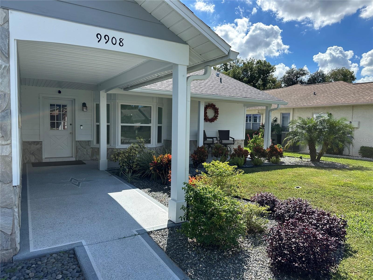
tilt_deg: -3.8
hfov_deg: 71.6
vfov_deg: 56.8
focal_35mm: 24
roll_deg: -1.4
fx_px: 259
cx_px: 186
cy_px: 140
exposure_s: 1/2809
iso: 80
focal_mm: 6.86
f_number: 1.78
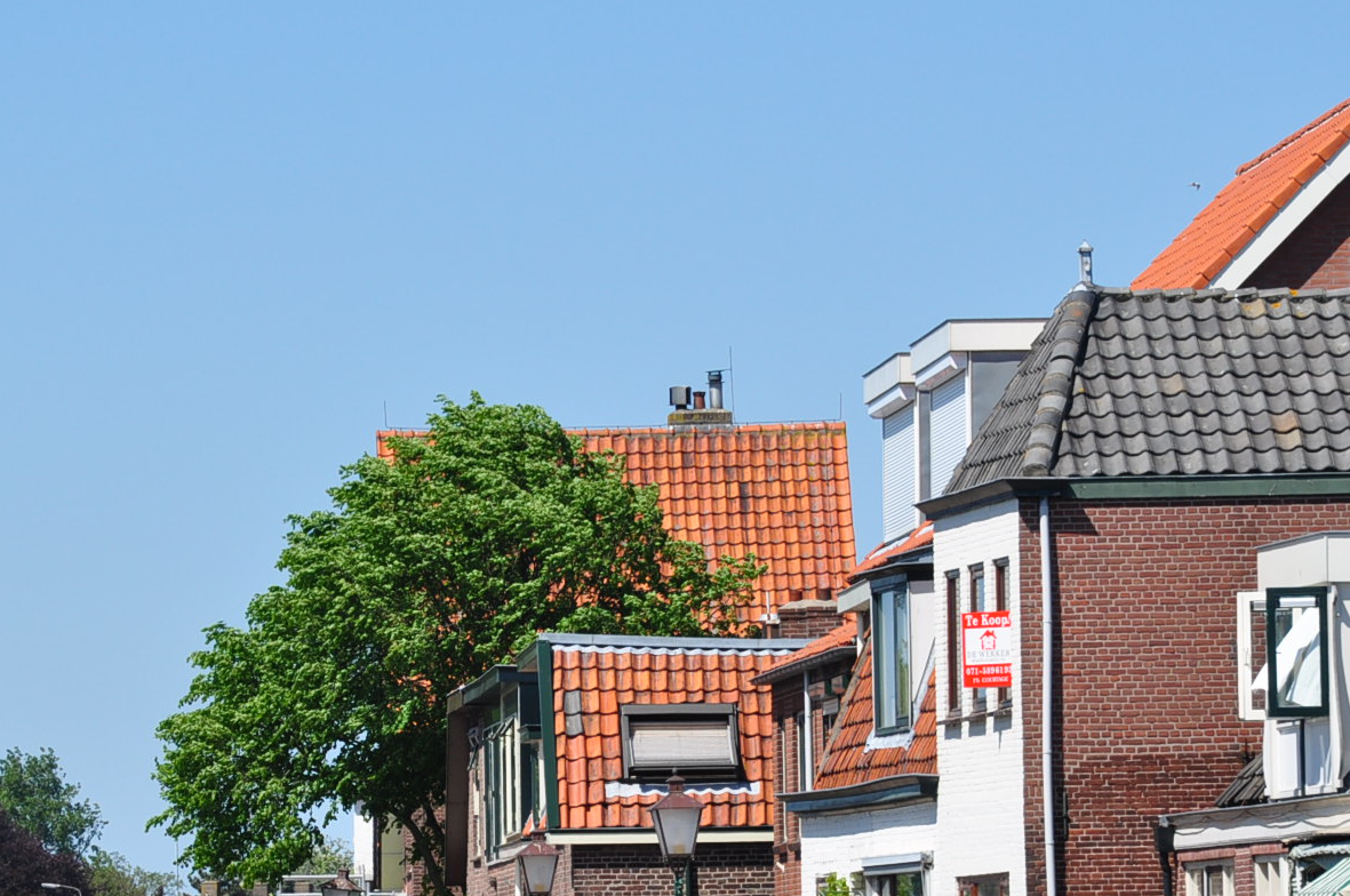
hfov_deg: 7.2
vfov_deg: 4.8
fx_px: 10707
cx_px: 561
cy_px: 690
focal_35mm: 286
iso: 200
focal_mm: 105
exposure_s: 1/400
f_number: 11
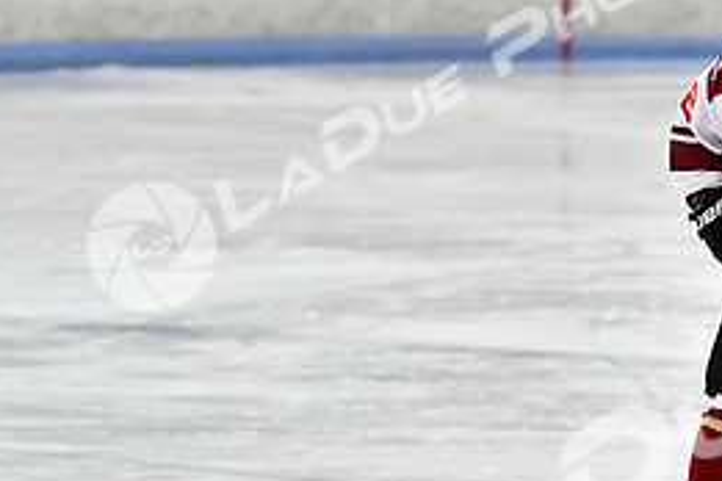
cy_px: 391
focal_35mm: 416
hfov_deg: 4.9
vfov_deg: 3.3
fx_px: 8345
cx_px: 728
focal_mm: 125
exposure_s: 1/1250
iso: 8000
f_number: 2.8
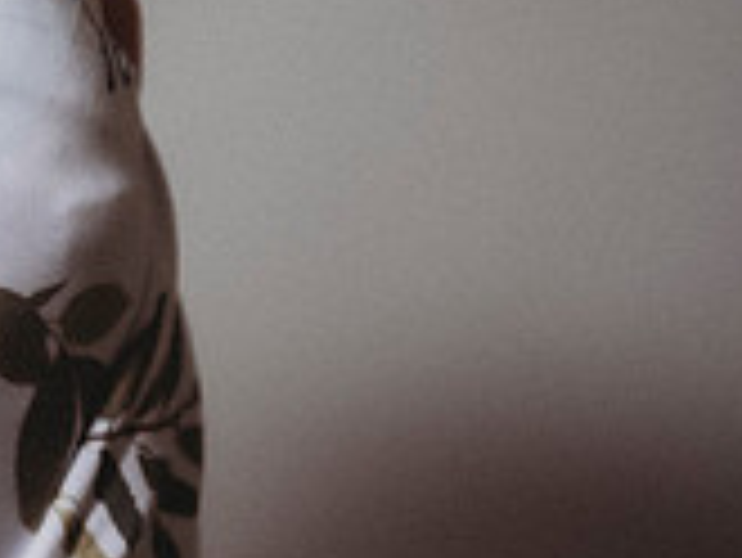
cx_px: -602
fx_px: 5041
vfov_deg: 6.3
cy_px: -241
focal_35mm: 235
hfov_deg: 8.1
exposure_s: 1/125
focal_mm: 62
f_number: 2.8
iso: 100
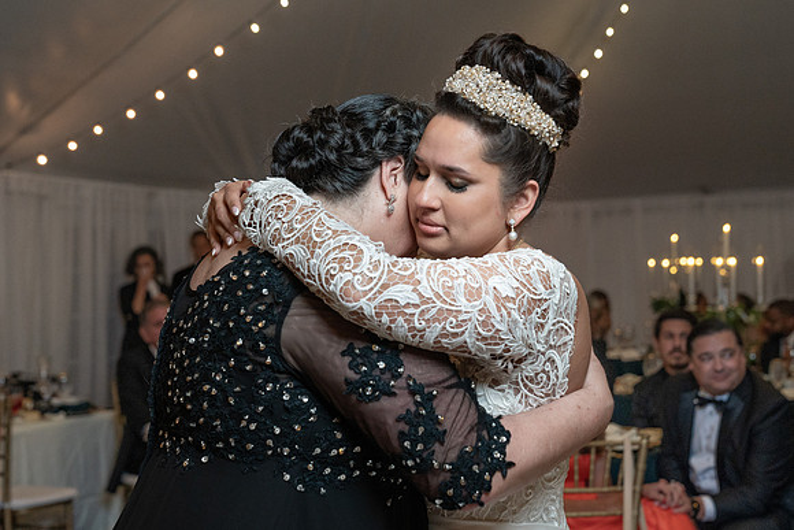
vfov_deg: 22.0
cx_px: 396
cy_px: 271
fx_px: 1364
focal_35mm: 62
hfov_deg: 32.4
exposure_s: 1/200
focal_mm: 52
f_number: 4
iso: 2000
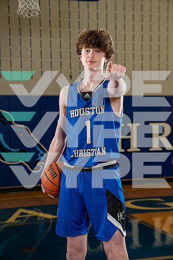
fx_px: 505
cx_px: 86
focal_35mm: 70
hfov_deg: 19.5
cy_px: 130
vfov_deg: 28.8
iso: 640
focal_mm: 70
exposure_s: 1/200
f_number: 4.5
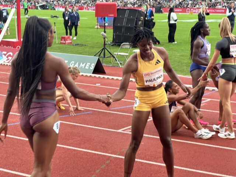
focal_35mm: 77
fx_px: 525
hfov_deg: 25.3
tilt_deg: -10.7
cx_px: 118
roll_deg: -1.0
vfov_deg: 19.1
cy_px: 88
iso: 100
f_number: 2.8
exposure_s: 1/100
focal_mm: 9
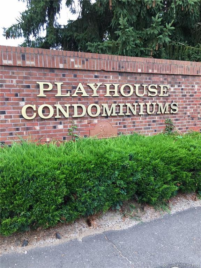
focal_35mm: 29
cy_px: 134
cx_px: 100
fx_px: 225
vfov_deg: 61.7
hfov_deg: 48.2
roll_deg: +0.4
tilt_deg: -6.3
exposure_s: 1/60
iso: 25
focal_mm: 4.15
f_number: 2.2
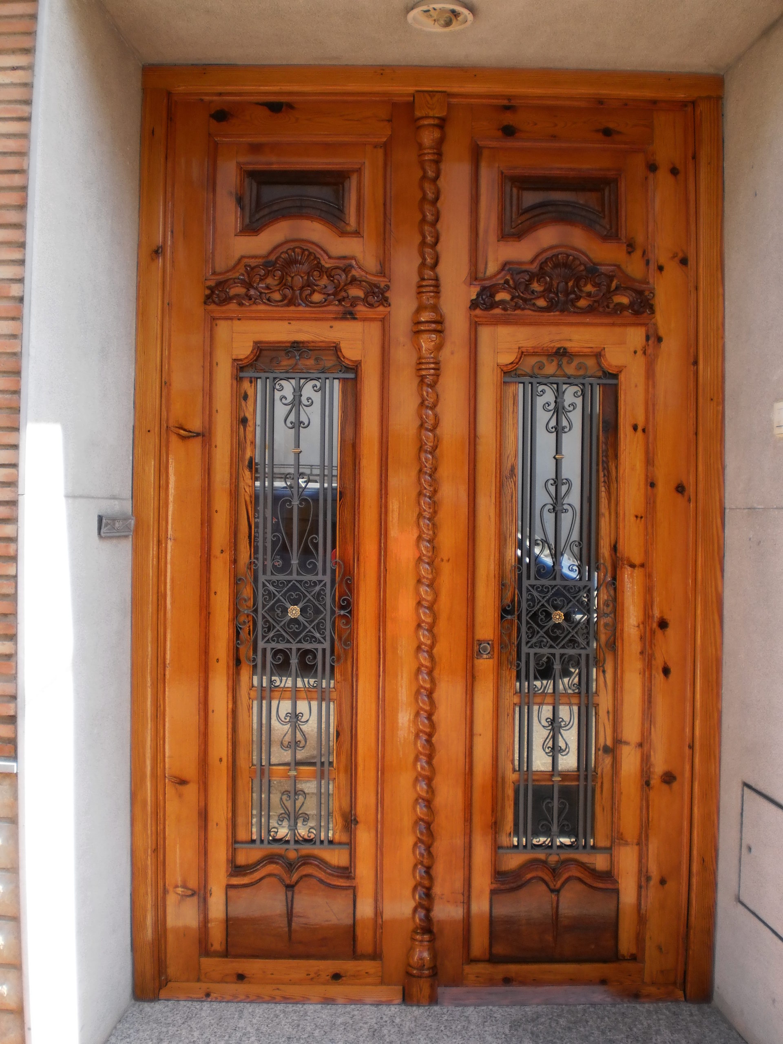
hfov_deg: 39.7
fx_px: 1086
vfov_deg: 51.4
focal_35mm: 36
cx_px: 392
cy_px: 522
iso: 100
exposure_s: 1/250
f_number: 3.1
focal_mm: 6.3
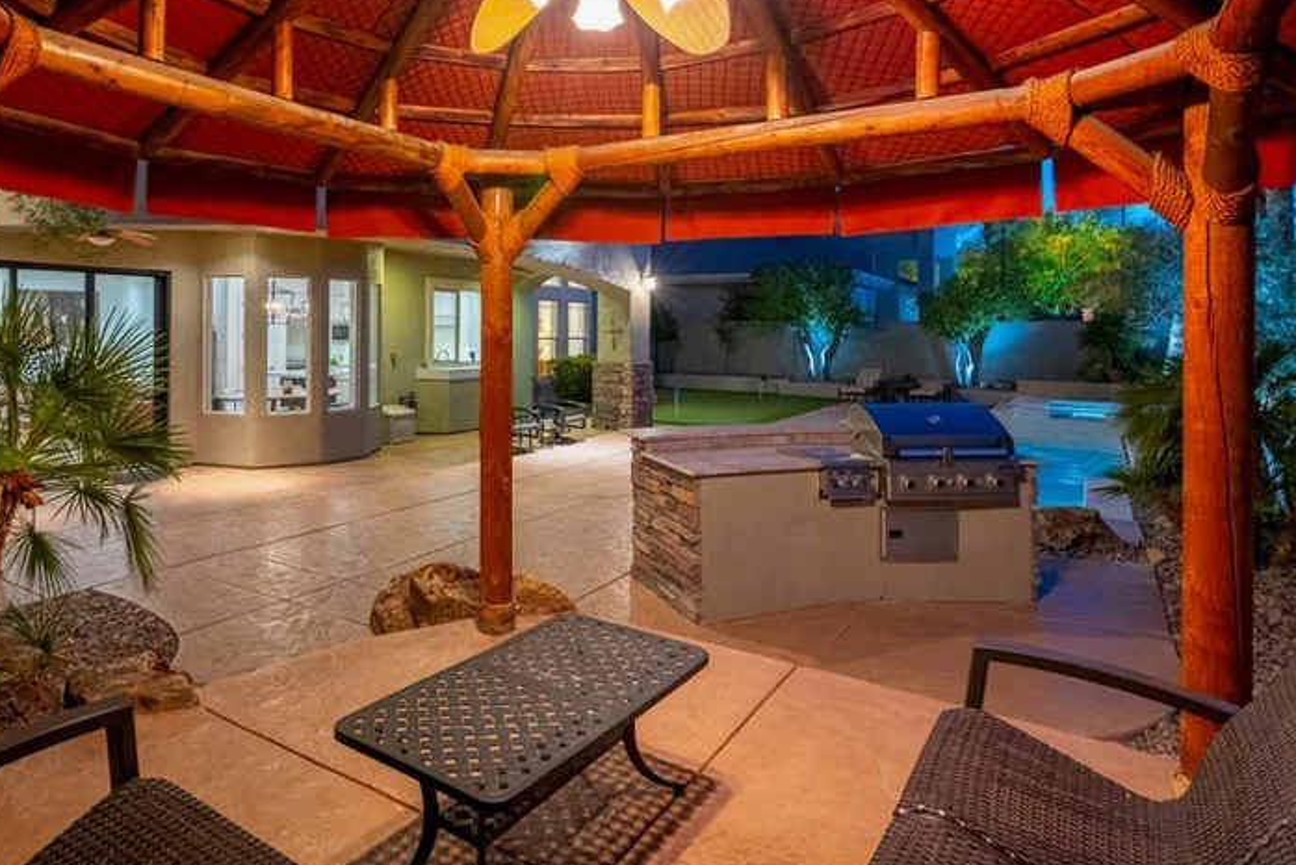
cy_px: 324
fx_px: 792
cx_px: 479
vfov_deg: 56.6
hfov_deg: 77.0
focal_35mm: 22
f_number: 7.1
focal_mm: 15
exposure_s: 1/25
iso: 400
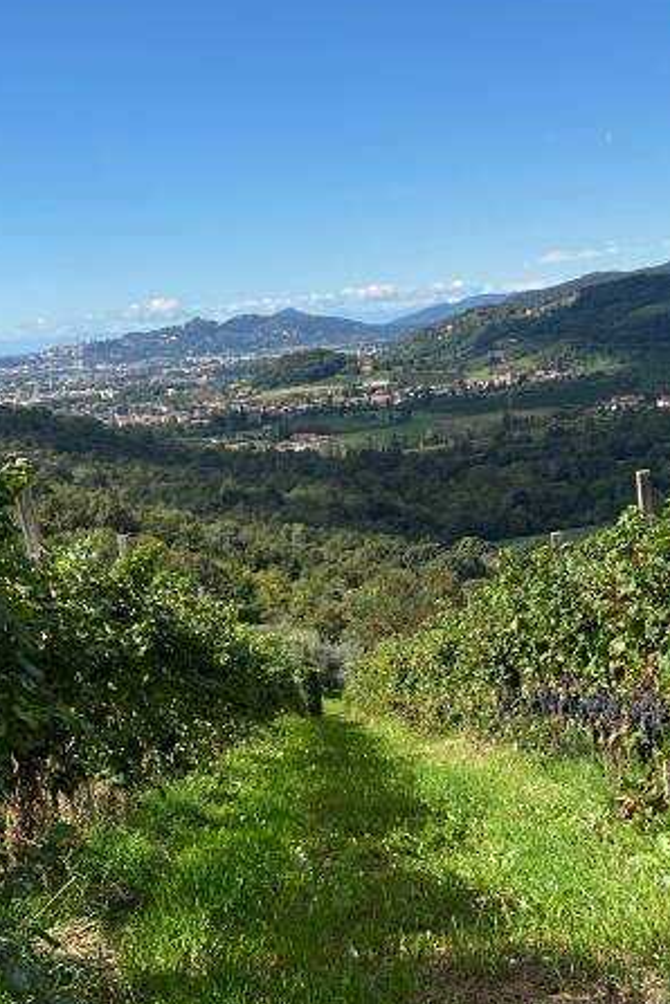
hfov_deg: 21.8
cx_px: 488
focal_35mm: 62
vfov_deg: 32.3
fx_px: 1731
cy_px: 559
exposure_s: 1/3571
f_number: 1.5
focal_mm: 5.7
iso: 50
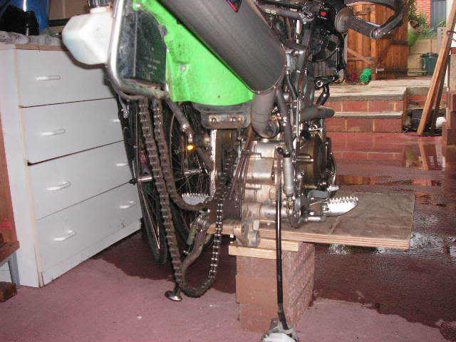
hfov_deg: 49.0
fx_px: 501
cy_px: 171
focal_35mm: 38
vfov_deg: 37.7
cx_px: 228
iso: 160
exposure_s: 1/45
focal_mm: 6.3
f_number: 3.3
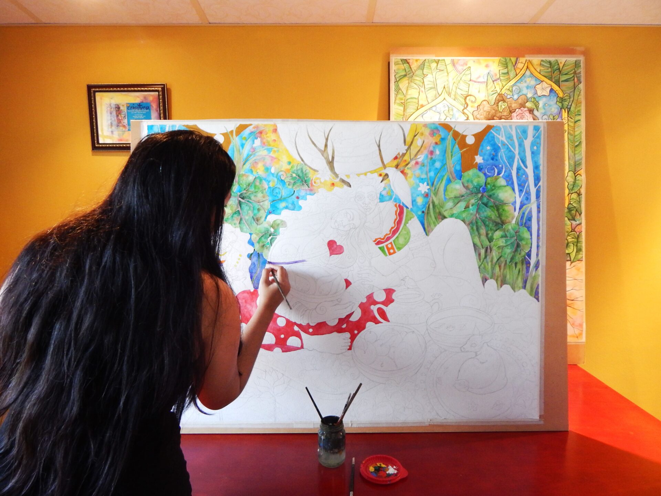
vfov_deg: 58.9
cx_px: 330
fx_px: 439
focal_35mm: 23
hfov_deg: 73.9
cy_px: 248
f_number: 3
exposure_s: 1/25
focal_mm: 4
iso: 400
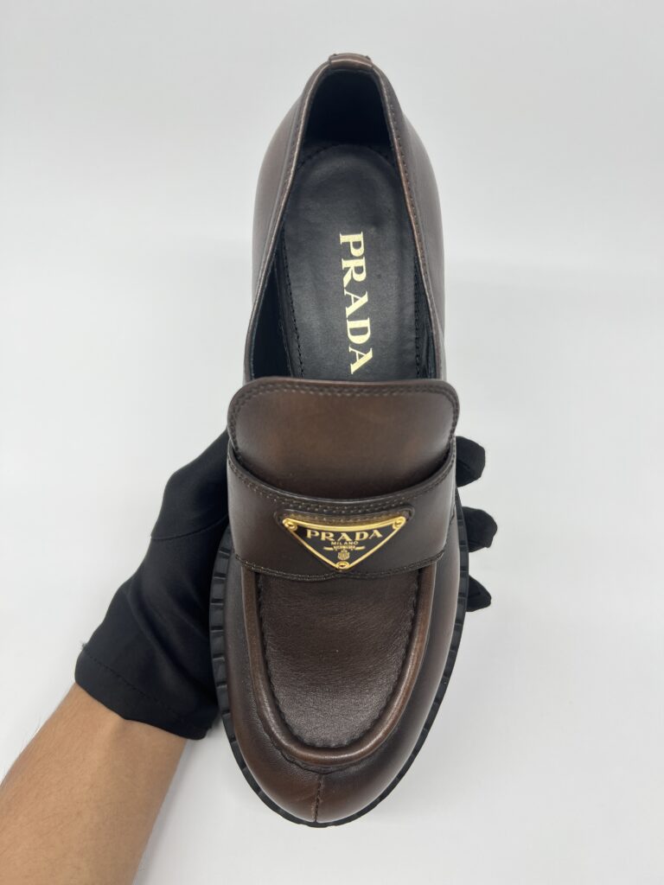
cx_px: 332
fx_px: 665
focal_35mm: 26
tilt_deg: -49.7
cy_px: 442
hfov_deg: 53.1
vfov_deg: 67.3
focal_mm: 5.7
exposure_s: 1/100
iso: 50
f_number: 1.5
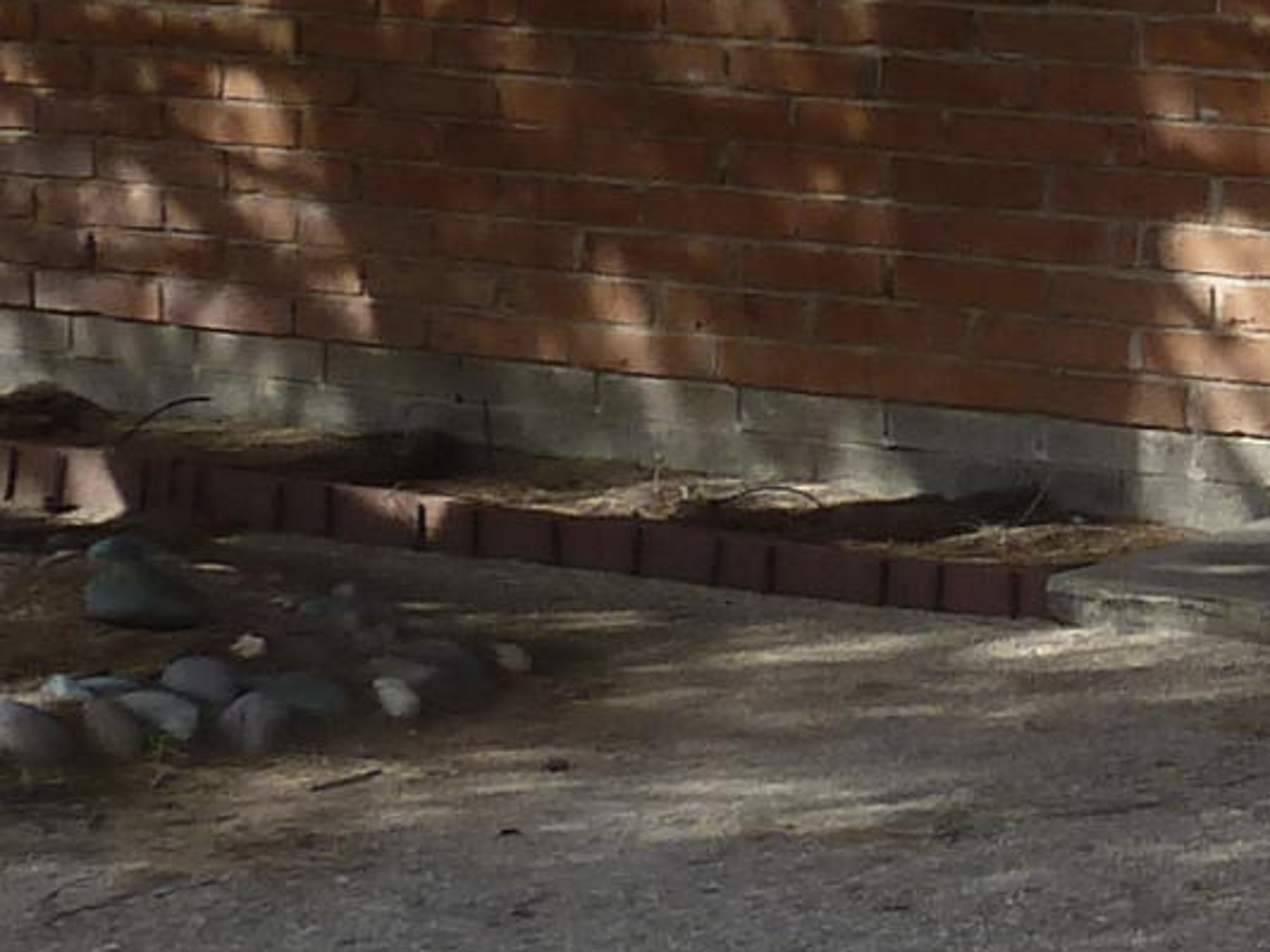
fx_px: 5173
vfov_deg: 10.4
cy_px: -72
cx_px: 1862
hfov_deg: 13.3
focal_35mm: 141
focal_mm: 4.1
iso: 80
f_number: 4
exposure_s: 1/250
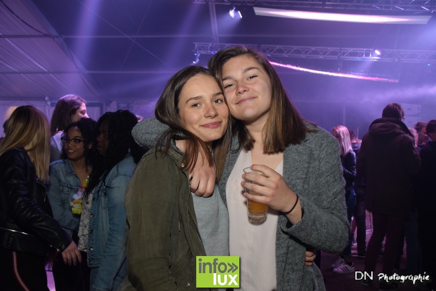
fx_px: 436
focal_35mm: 36
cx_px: 218
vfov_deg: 36.9
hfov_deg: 53.1
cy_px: 146
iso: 1600
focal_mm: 24
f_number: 4
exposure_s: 1/30
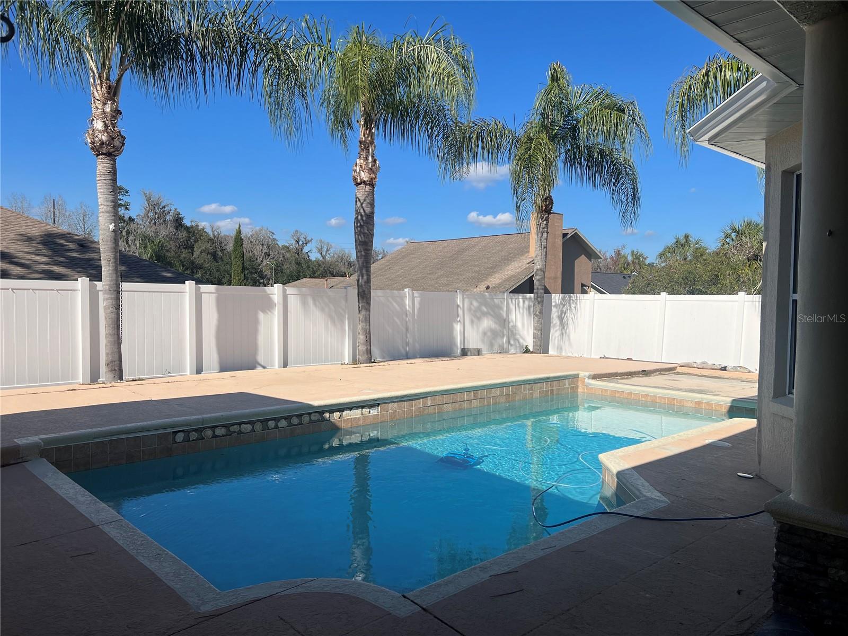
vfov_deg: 53.1
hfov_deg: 67.3
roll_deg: -0.9
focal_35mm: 26
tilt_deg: -1.9
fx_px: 637
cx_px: 424
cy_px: 318
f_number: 1.5
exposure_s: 1/6993
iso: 50
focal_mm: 5.7
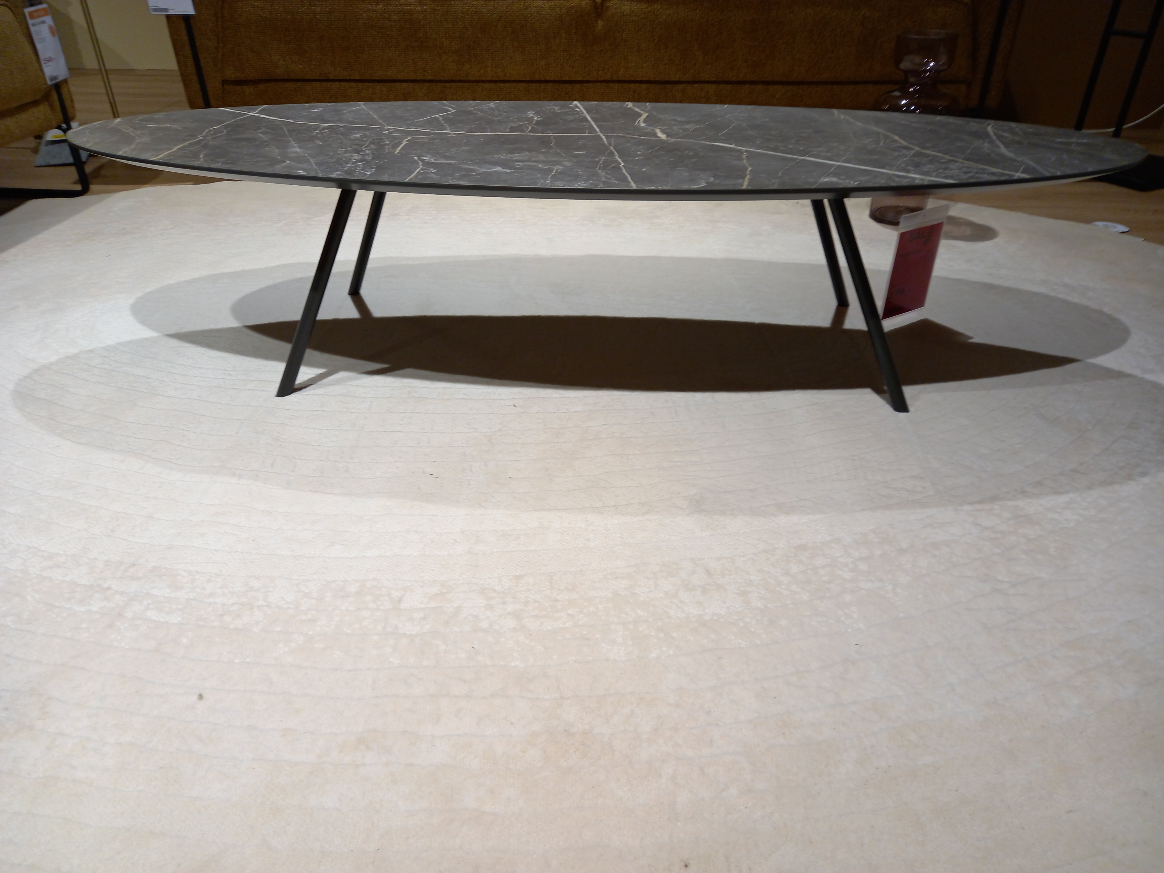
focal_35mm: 25
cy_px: 436
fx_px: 841
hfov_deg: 69.4
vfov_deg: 54.9
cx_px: 582
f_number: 2
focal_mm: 4.6
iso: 80
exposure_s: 1/50
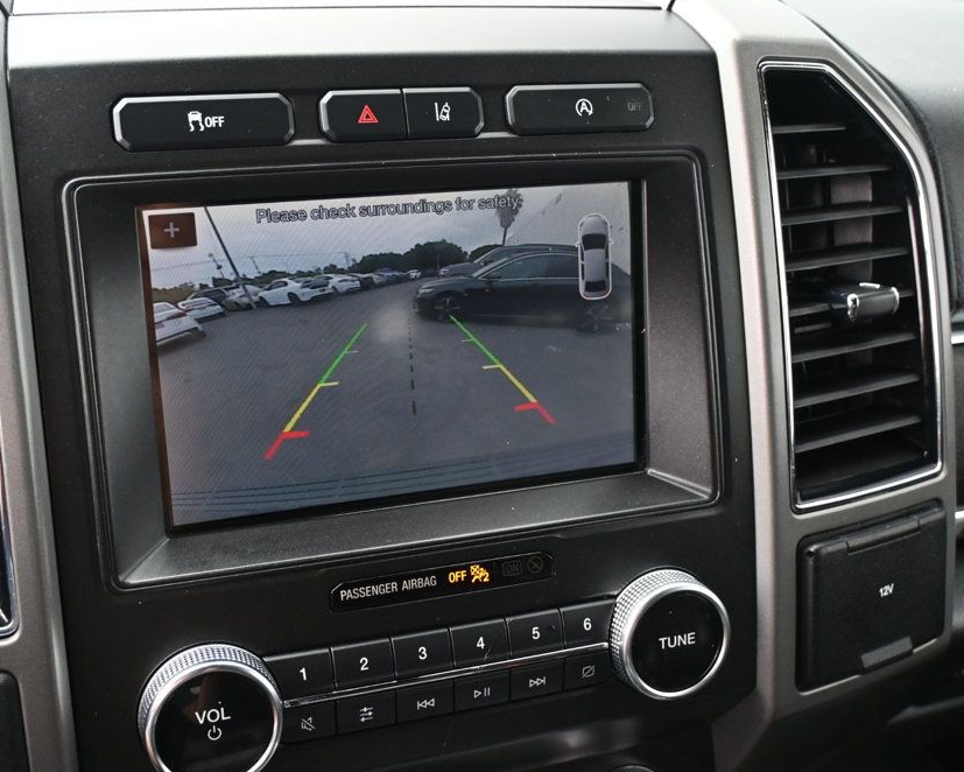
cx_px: 380
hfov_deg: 49.2
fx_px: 1044
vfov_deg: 40.6
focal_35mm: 37
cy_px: 381
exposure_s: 1/125
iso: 1000
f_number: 4
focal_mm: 21
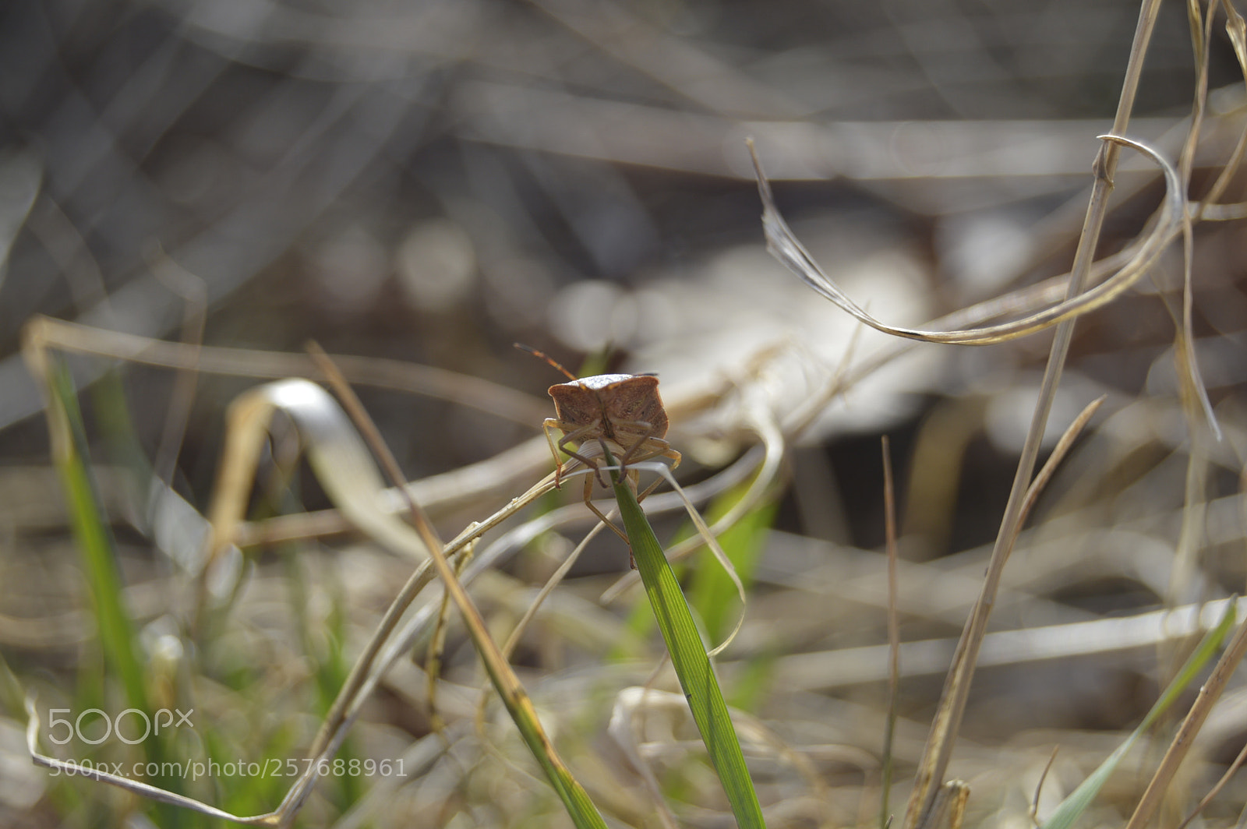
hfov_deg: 24.6
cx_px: 624
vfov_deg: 16.5
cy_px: 414
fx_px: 2855
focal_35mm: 82
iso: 100
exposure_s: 1/200
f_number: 7.1
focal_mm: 55
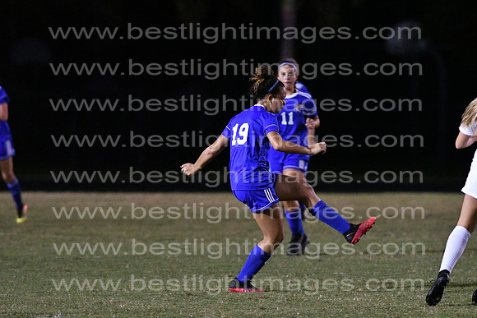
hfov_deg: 4.6
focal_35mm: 450
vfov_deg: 3.1
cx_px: 238
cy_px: 159
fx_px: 5964
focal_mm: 300
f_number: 3.5
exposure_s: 1/640
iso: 10000
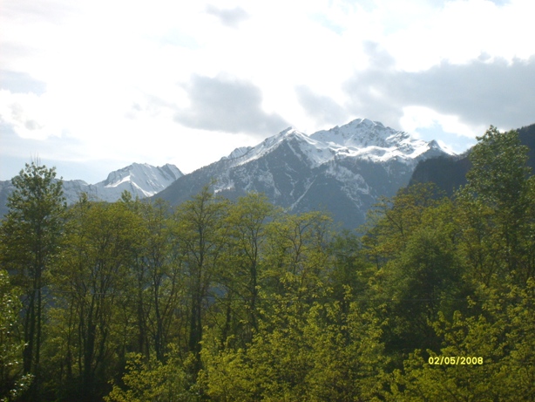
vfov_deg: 14.0
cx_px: 268
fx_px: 1639
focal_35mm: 106
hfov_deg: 18.5
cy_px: 201
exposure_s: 1/350
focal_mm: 17.4
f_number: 12.4
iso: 80
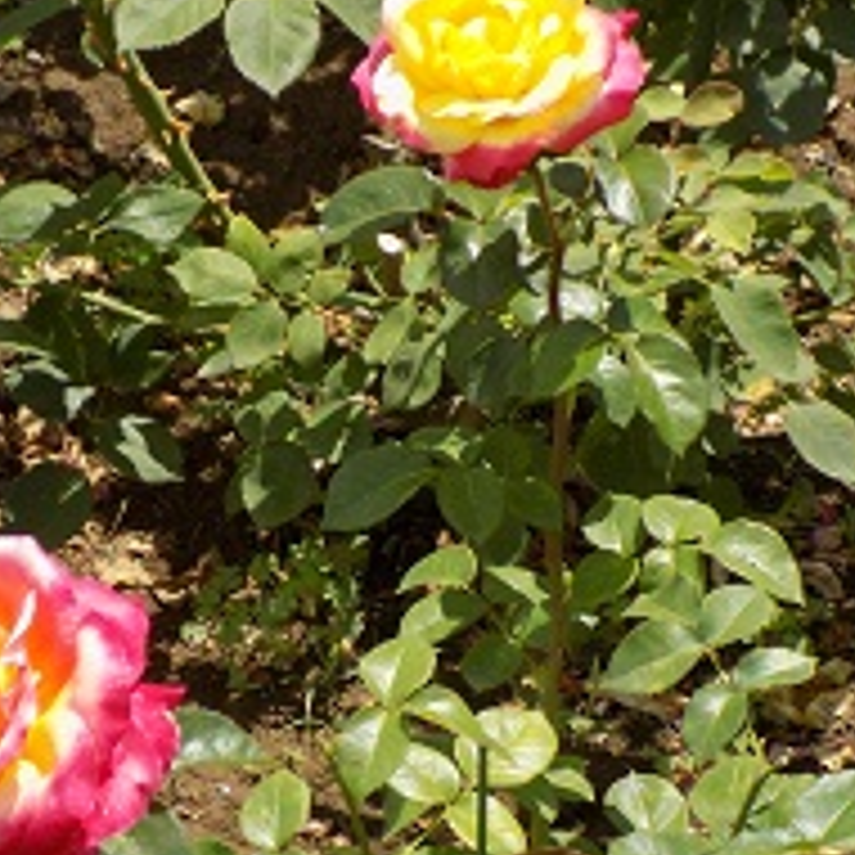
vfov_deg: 11.2
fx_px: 4359
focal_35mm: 156
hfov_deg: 11.2
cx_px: 378
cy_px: 477
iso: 80
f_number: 4.2
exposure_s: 1/500
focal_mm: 12.5
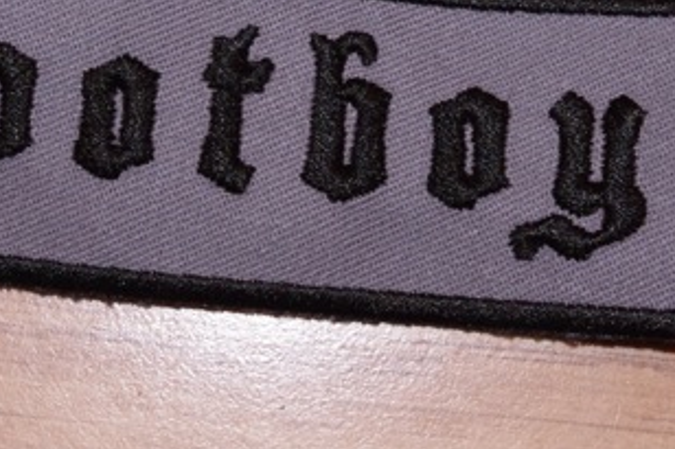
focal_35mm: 133
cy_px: 148
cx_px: 226
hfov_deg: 15.4
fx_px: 2492
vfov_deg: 10.3
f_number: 8
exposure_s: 1/30
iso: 1600
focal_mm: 42.5
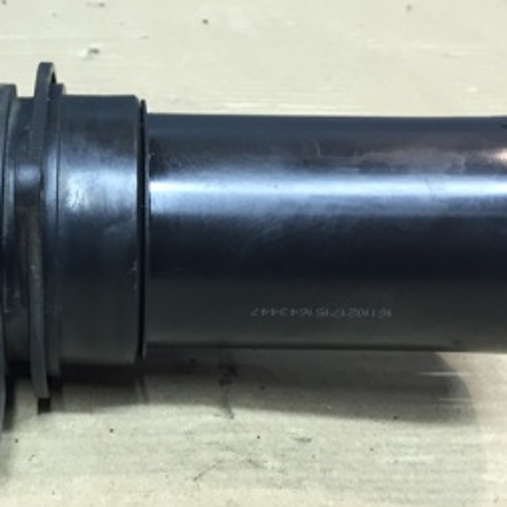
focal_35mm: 65
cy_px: 139
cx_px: 42
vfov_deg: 26.2
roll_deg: -2.7
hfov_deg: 25.6
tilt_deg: -26.9
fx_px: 1077
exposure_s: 1/33
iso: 80
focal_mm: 4.15
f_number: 2.2
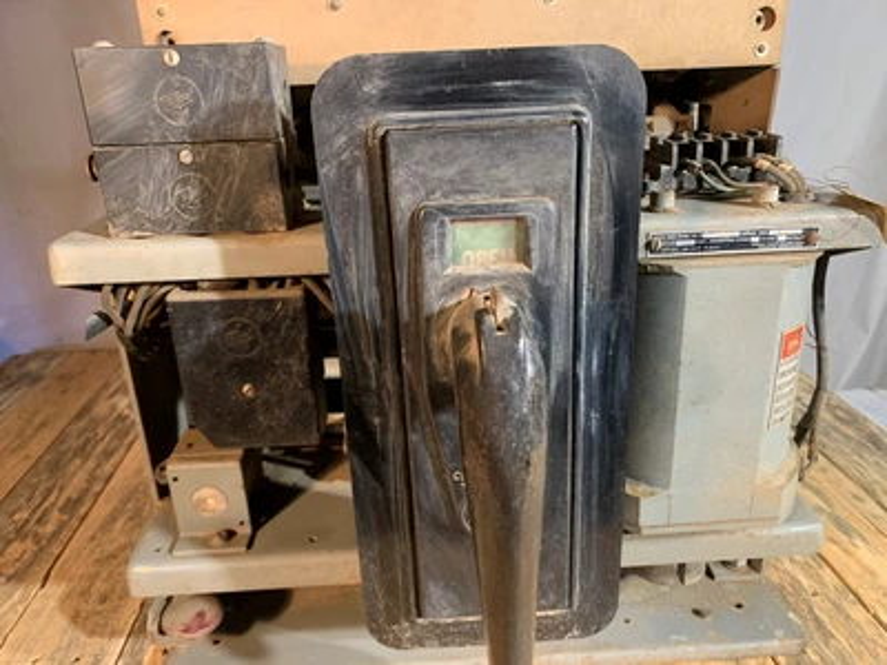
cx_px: 444
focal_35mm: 26
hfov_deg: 67.3
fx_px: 666
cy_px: 332
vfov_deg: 53.1
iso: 125
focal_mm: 4.25
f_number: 1.8
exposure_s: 1/60
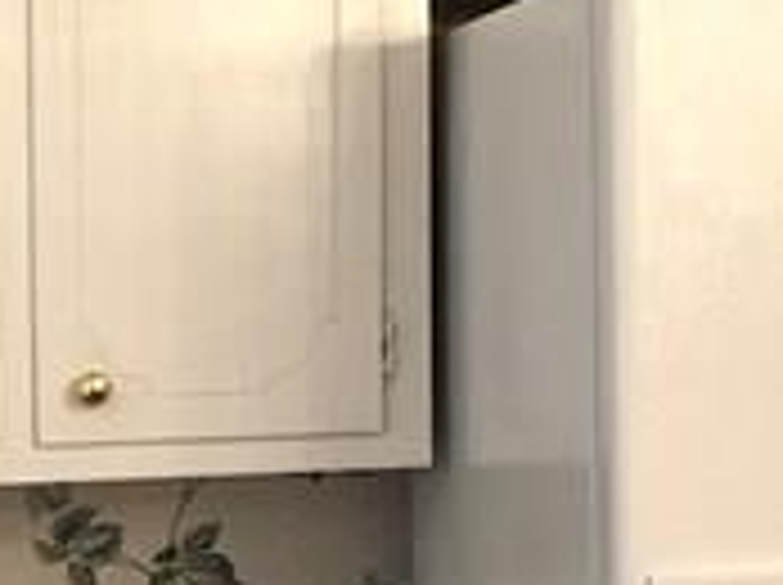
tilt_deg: -7.5
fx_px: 3727
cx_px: -522
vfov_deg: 8.8
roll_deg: +2.5
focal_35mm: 165
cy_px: 828
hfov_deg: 11.3
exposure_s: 1/30
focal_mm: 3.99
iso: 40
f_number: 1.8
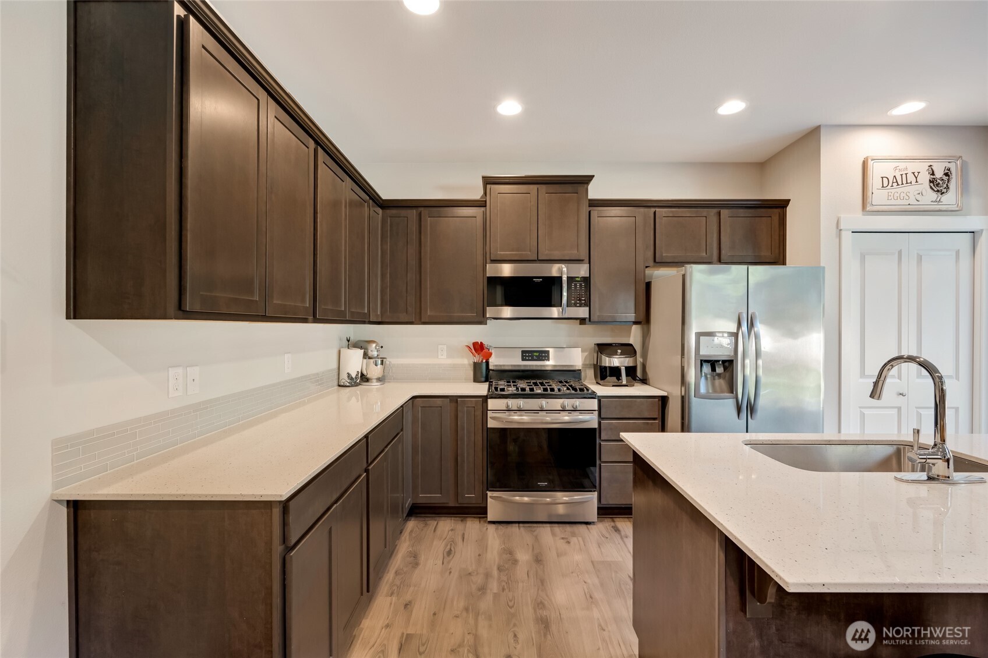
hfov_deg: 95.0
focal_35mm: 16
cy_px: 329
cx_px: 494
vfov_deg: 72.0
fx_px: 453
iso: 400
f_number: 9
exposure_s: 1/50
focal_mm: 16.5
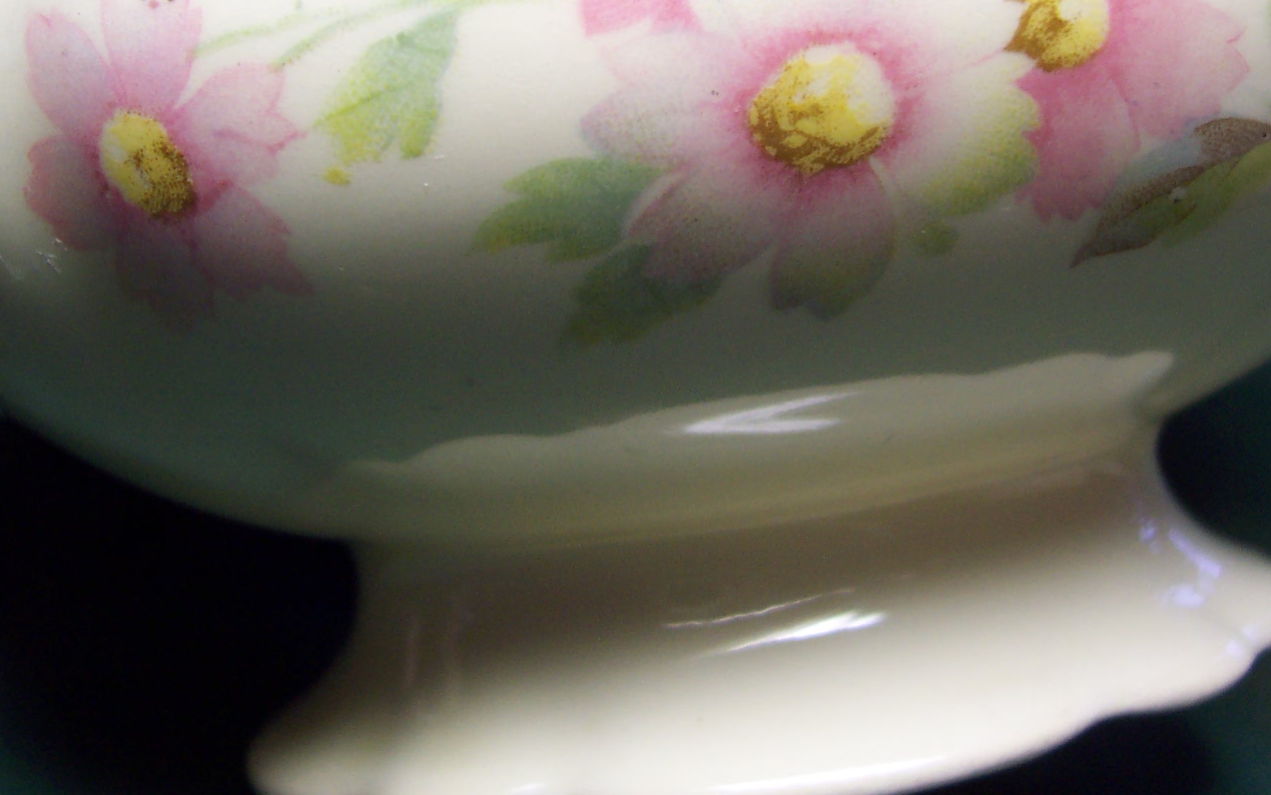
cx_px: 688
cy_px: 185
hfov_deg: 39.5
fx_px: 1767
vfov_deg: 25.0
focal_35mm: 51
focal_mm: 5.6
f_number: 2.8
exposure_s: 1/30
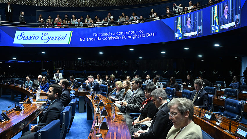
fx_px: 242
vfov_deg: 31.9
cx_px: 122
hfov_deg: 54.0
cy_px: 77
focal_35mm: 37
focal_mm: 35
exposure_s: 1/125
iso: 4000
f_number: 5
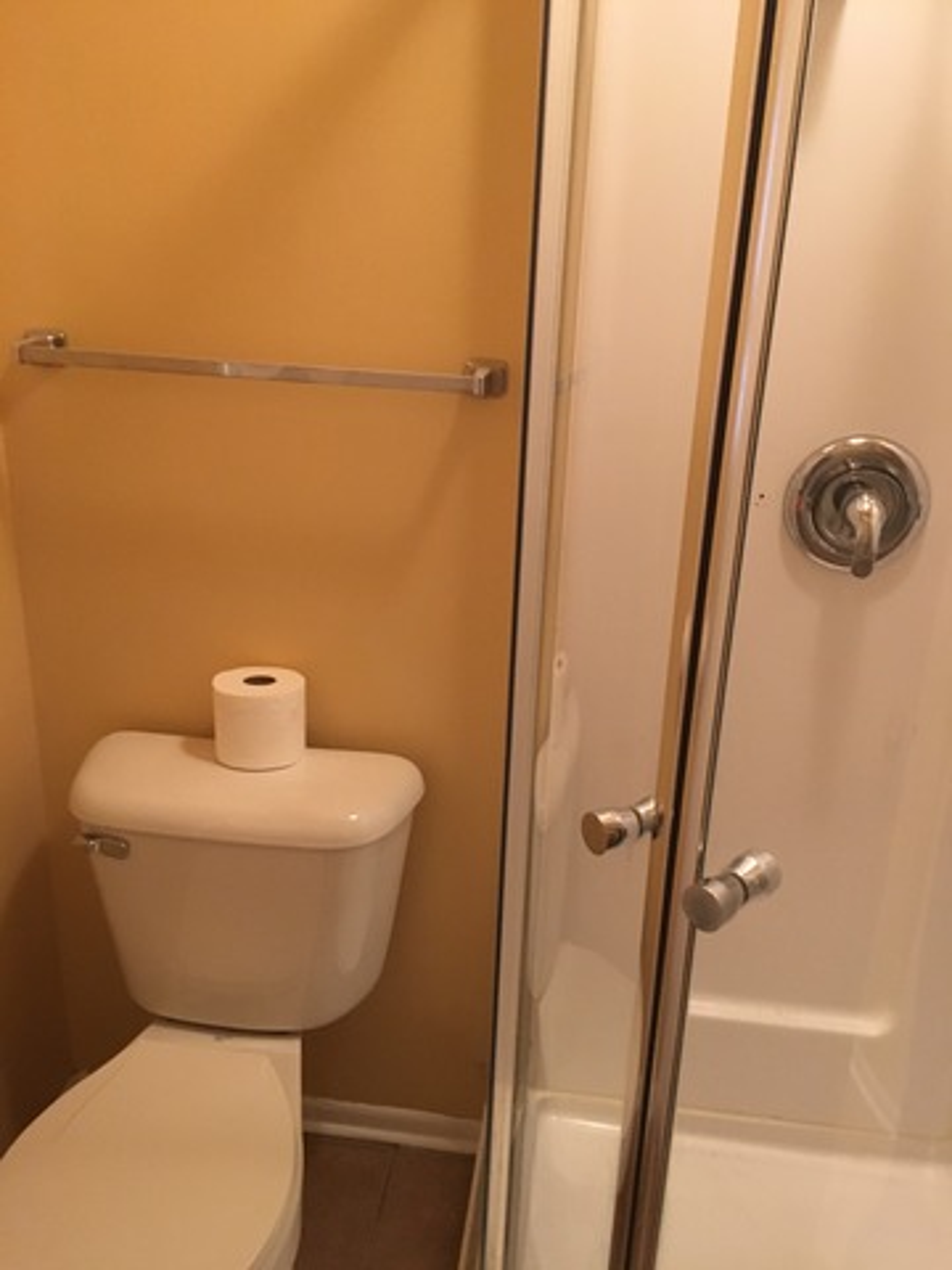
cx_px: 476
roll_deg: -2.8
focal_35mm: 29
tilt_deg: -22.4
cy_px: 635
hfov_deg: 48.2
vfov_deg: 61.7
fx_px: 1063
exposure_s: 1/20
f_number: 2.2
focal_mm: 4.15
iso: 200
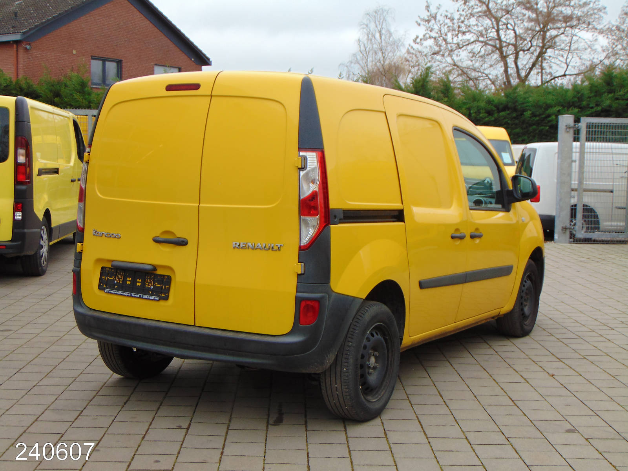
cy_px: 236
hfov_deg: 38.2
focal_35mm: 50
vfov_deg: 29.1
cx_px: 314
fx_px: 907
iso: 80
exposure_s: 1/80
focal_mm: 9
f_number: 3.5
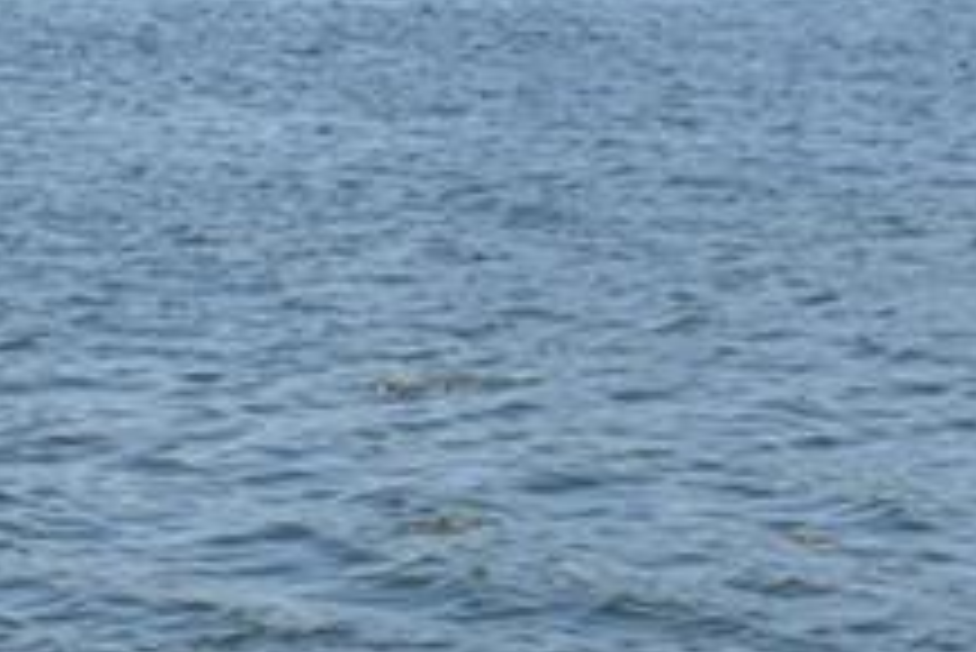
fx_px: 8817
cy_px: -252
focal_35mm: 325
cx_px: -814
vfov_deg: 4.2
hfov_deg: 6.2
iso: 100
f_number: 9
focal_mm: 46
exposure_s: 1/320
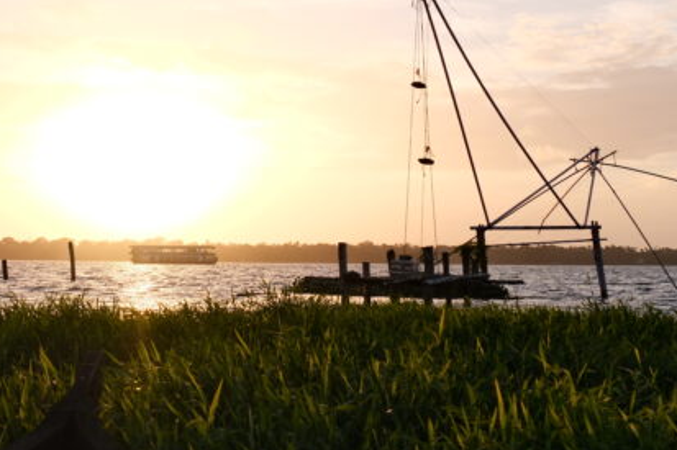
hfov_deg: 29.5
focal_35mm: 67
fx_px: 1259
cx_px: 157
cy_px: 163
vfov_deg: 20.2
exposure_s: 1/400
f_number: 5.6
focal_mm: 18
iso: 250
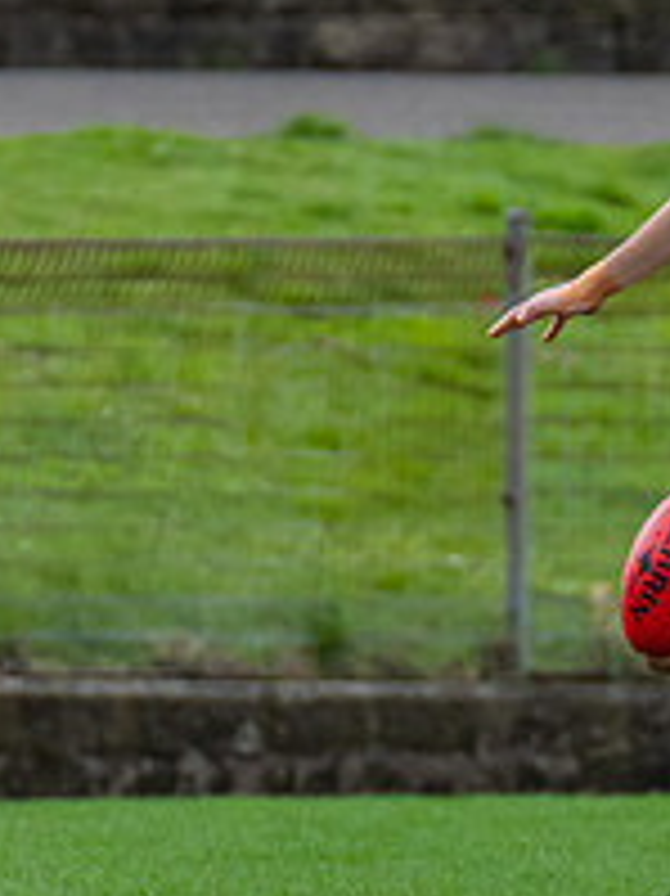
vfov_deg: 0.9
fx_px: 54718
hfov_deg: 0.7
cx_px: 897
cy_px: 474
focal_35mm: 2118
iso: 800
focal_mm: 420
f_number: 5
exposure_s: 1/1600
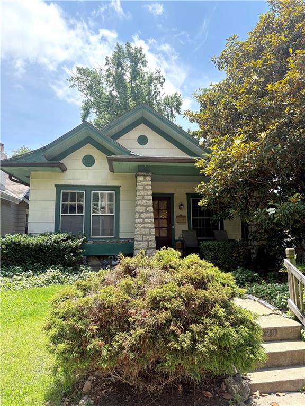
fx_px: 305
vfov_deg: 67.3
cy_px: 203
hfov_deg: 53.1
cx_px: 152
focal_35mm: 26
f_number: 1.6
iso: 64
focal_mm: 5.96
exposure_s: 1/987
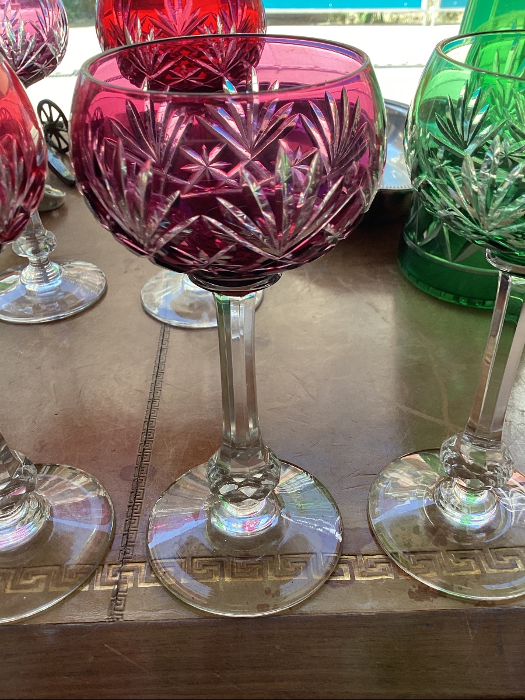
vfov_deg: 58.4
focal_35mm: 31
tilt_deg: -35.8
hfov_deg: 45.4
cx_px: 262
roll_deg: +1.0
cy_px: 350
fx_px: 627
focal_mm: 3.3
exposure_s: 1/120
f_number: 2.4
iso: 50
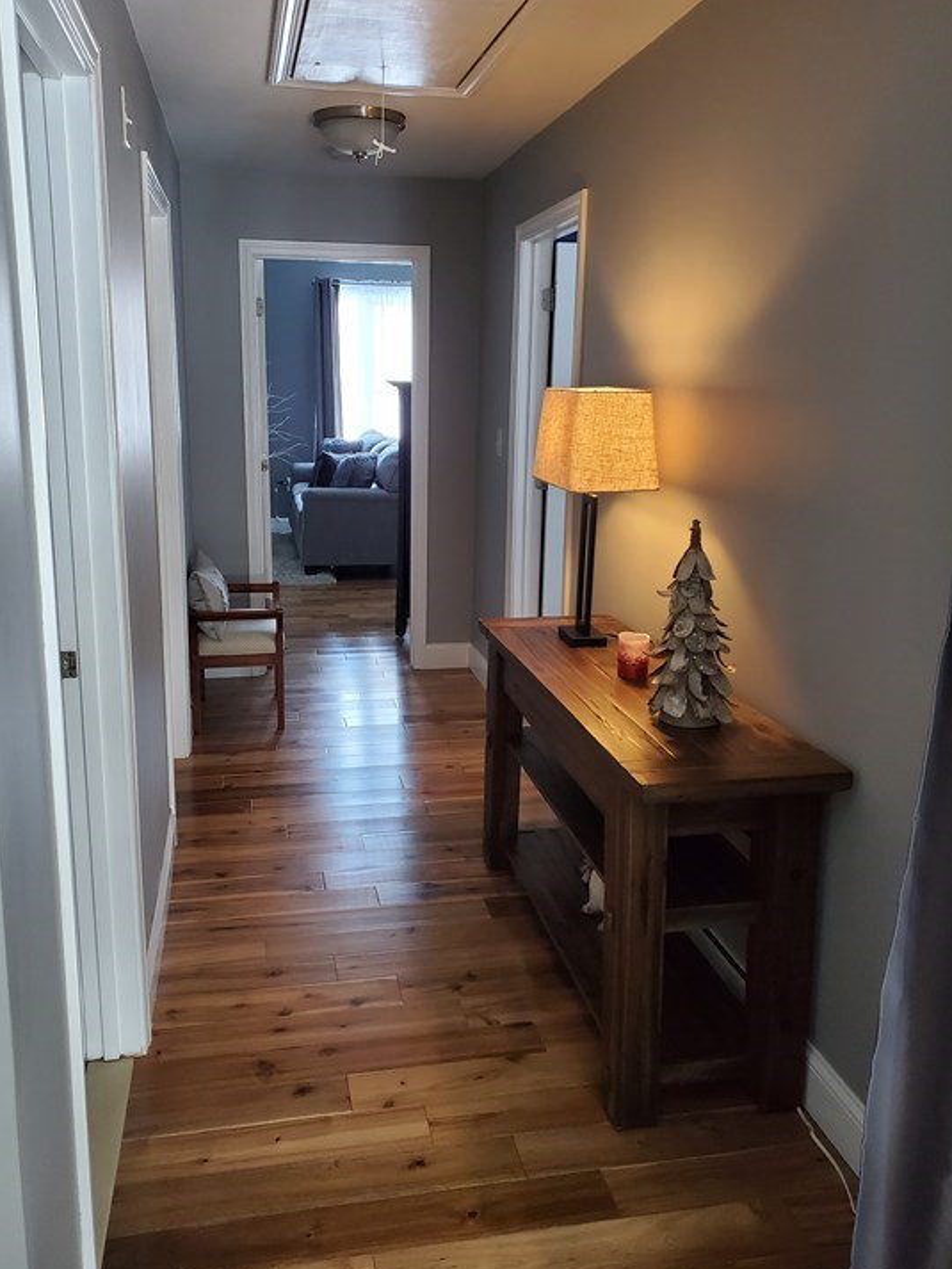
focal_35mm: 28
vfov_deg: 63.4
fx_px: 1026
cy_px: 596
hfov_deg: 49.7
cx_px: 452
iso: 640
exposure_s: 1/30
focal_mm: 4.3
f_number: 2.4
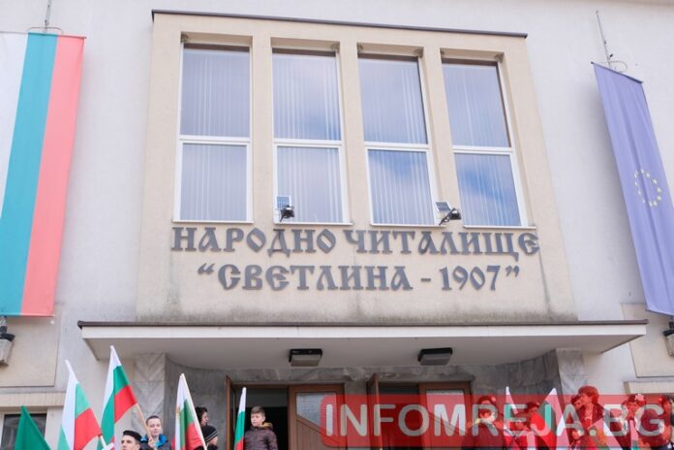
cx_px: 337
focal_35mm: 40
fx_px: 749
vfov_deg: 33.4
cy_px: 225
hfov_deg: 48.5
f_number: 5
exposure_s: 1/400
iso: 400
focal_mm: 26.9
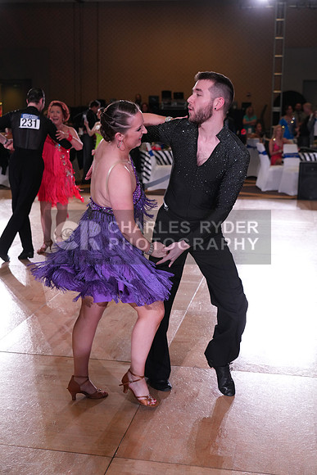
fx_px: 620
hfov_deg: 28.7
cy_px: 238
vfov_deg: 41.9
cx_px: 158
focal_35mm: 47
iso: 2000
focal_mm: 47
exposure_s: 1/500
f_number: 4
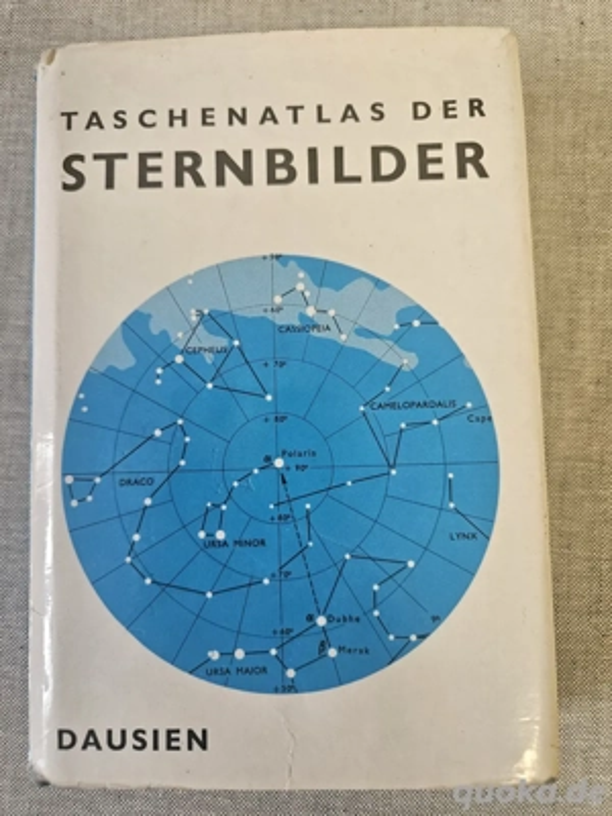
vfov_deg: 73.9
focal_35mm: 23
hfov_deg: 58.9
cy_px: 408
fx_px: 542
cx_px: 306
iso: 250
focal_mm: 5.4
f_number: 1.8
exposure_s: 1/100
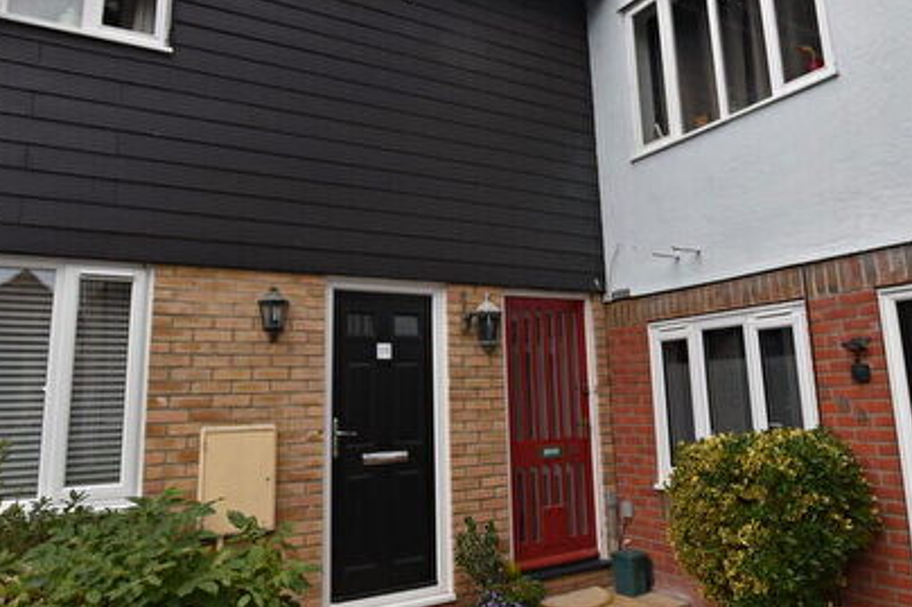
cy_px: 249
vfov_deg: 49.3
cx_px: 485
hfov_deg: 69.3
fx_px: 658
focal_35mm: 26
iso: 400
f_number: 8
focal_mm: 10
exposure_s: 1/250
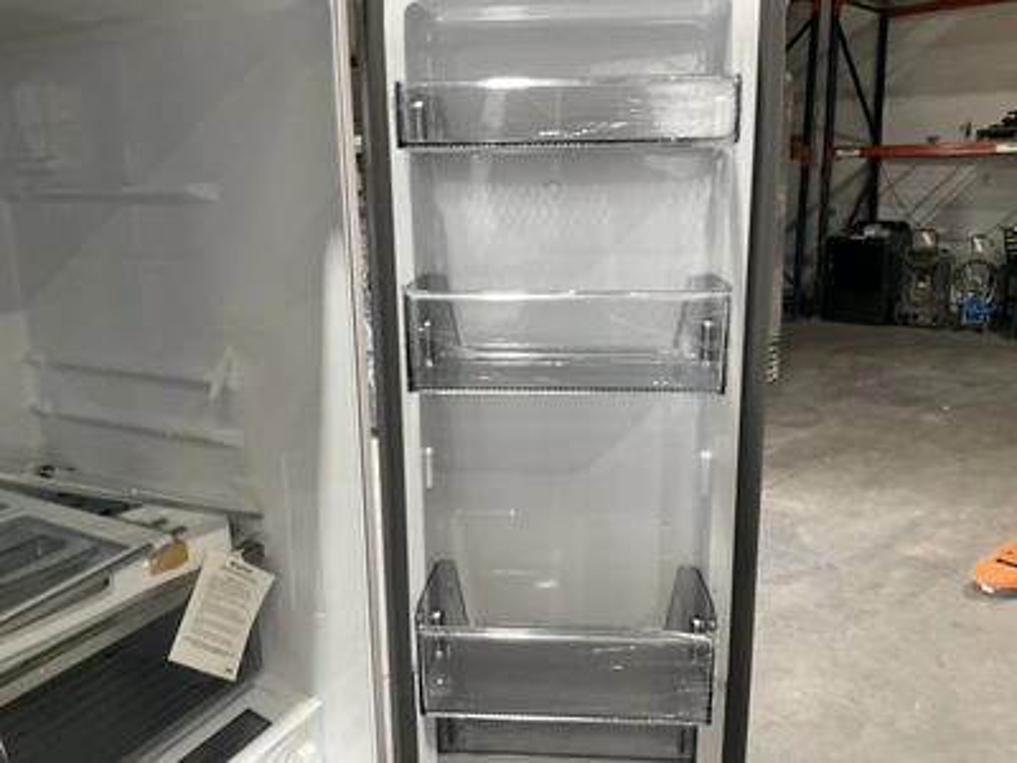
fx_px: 852
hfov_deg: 61.7
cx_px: 508
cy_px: 382
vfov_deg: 48.2
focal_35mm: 29
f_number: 1.8
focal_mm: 3
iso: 80
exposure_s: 1/60
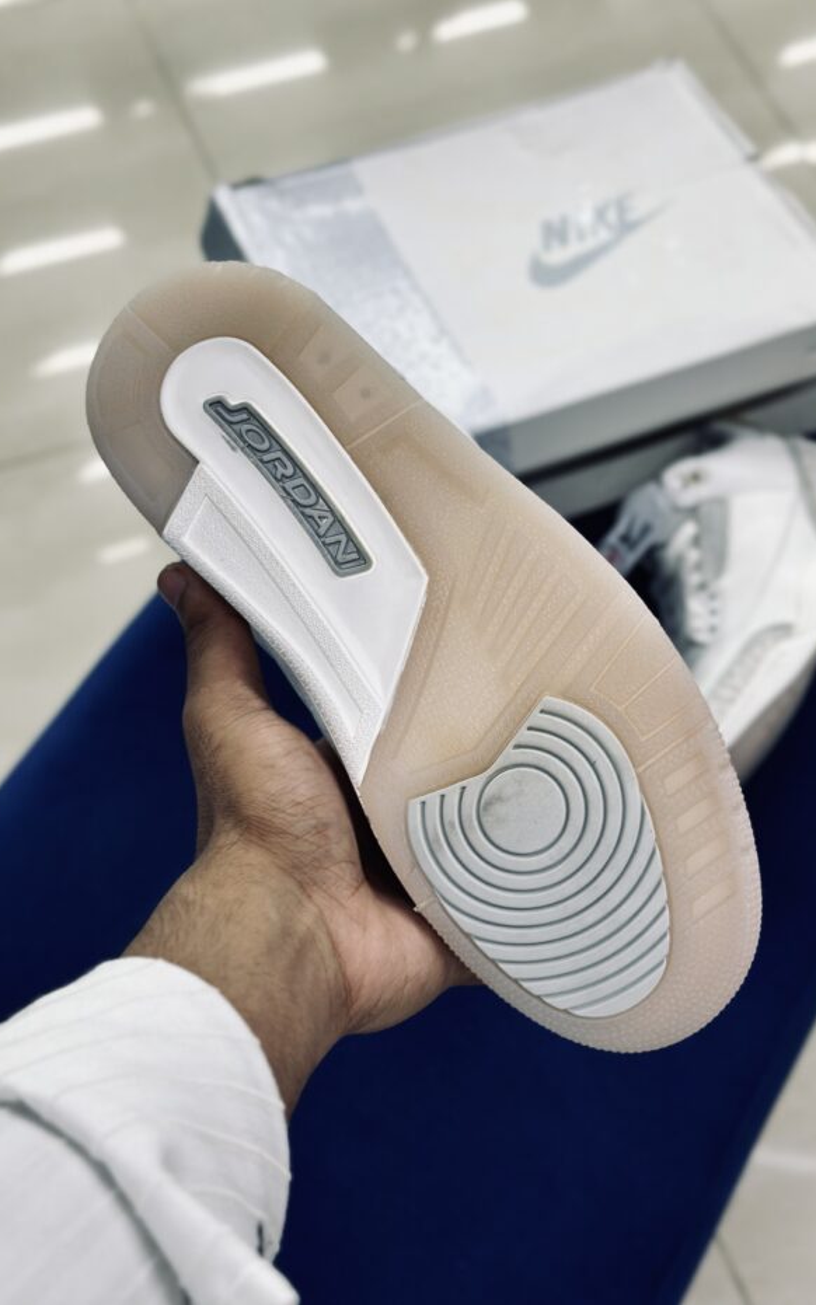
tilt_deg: -57.9
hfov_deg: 25.3
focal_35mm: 51
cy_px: 652
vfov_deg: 39.6
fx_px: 1814
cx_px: 446
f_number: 1.78
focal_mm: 6.86
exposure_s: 1/156
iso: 64
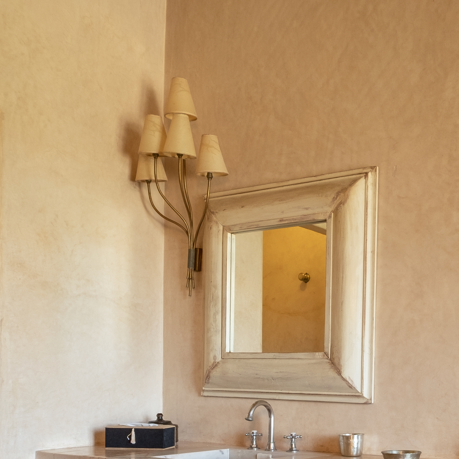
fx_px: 630
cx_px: 374
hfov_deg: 38.4
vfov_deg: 37.8
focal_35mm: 42
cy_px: 399
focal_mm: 10
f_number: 8
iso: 200
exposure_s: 1/1.25
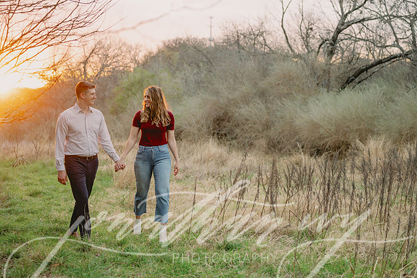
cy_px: 139
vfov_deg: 25.2
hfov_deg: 37.1
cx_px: 224
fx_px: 621
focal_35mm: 54
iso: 800
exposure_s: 1/640
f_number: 2.8
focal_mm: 50
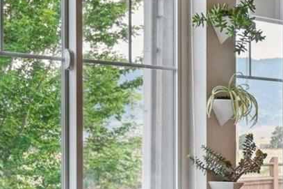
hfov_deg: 15.2
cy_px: 140
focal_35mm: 118
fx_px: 927
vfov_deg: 11.6
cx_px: 501
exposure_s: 1/200
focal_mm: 30
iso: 400
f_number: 4
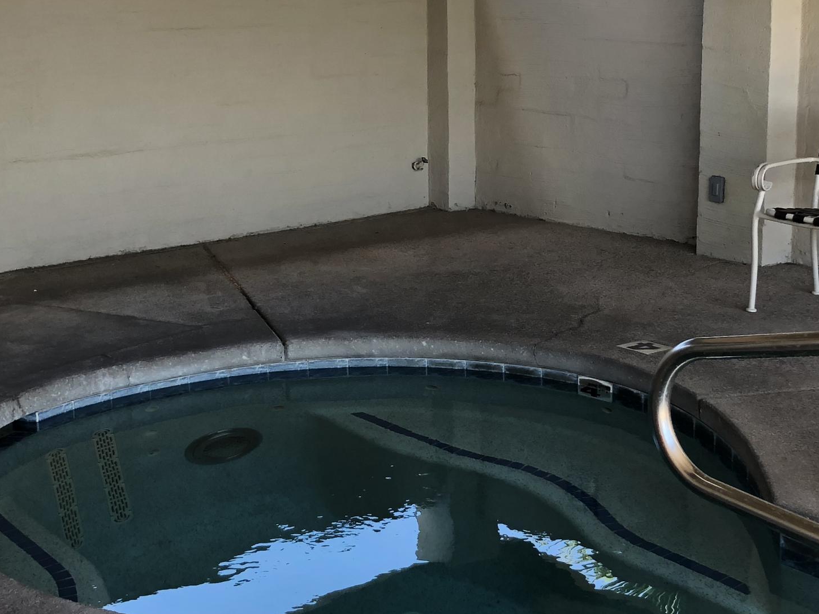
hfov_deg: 33.2
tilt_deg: -13.4
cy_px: 297
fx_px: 1372
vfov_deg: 25.2
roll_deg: +1.1
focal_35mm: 58
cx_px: 412
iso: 32
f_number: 1.8
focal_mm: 3.99
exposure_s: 1/120
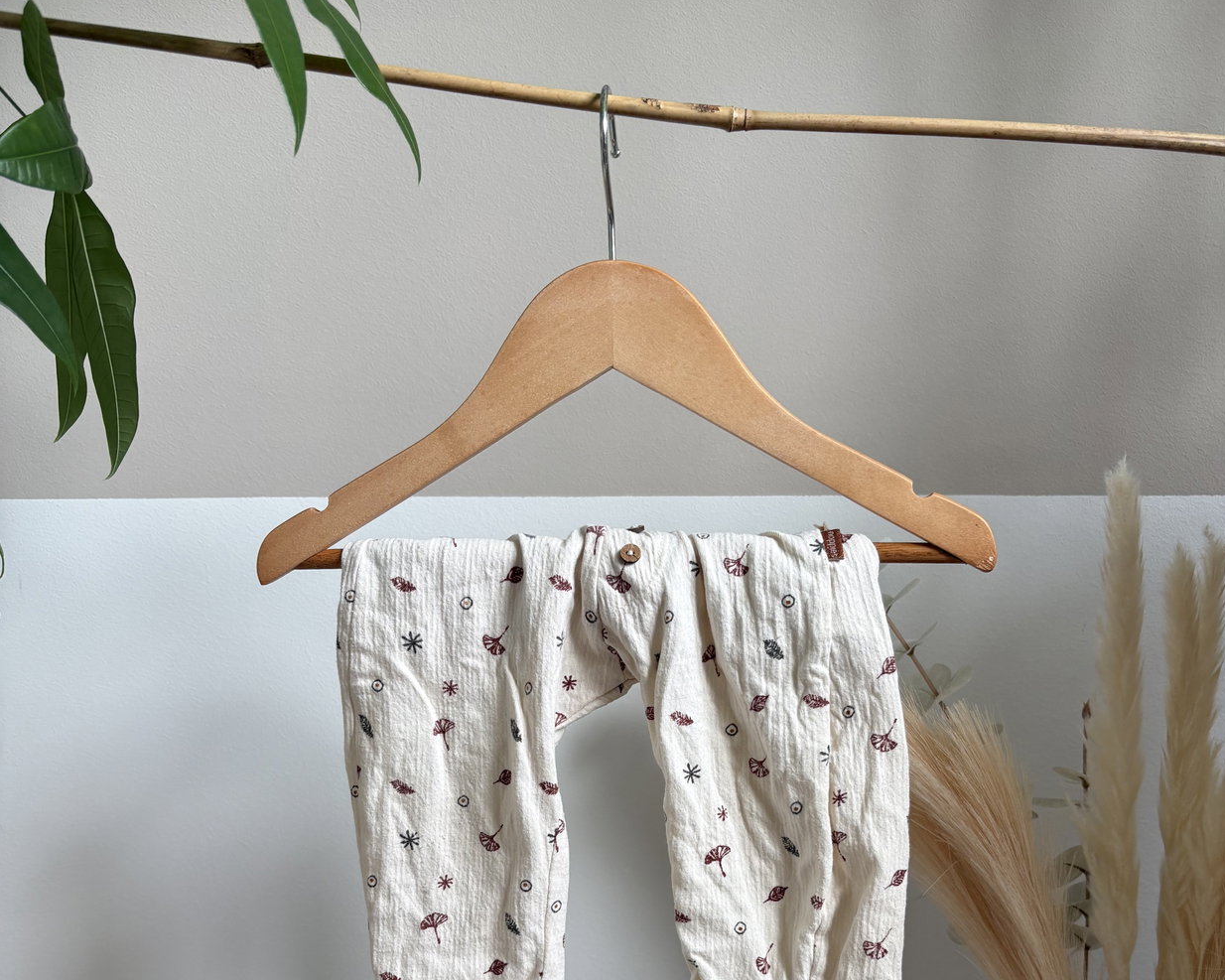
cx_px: 614
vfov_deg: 41.6
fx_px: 1233
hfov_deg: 52.8
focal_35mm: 34
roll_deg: +0.1
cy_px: 776
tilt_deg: -10.0
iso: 64
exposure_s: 1/121
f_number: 1.6
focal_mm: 5.96
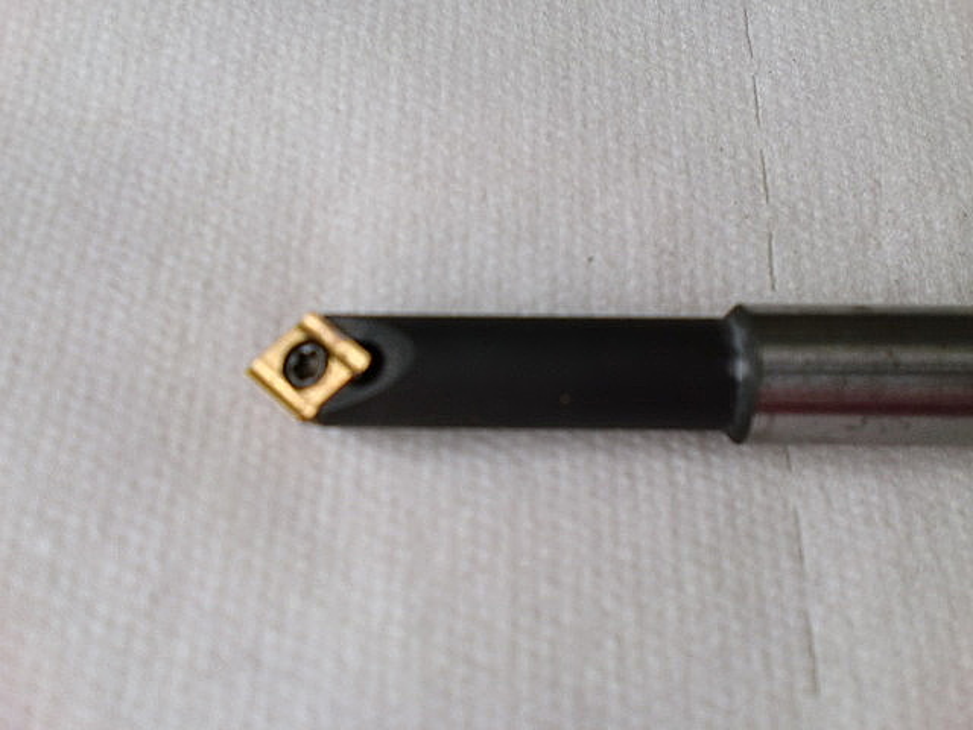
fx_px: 984
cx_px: 486
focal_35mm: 35
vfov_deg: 40.7
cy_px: 365
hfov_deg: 52.6
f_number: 3.1
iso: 100
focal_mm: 6.3
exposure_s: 1/60
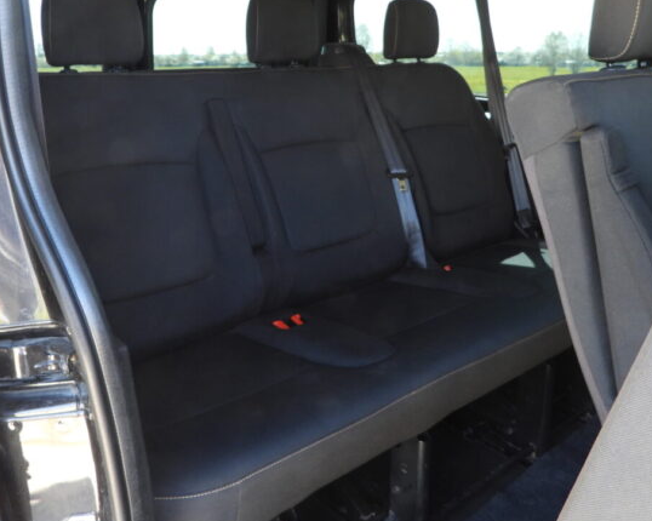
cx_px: 305
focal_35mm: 31
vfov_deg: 46.8
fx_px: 598
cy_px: 204
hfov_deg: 57.2
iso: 140
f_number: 2.8
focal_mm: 4.3
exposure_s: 1/30
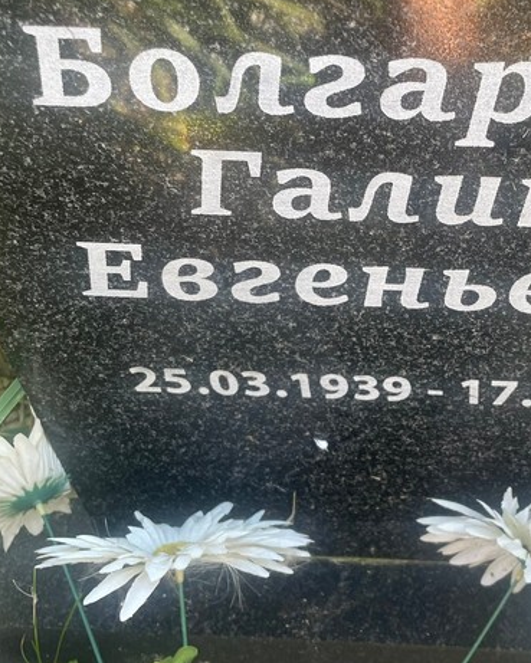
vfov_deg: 42.0
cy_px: 312
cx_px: 471
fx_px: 864
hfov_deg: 32.6
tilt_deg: -39.3
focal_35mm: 44
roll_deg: +0.0
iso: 40
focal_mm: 4.2
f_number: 1.6
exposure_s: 1/121
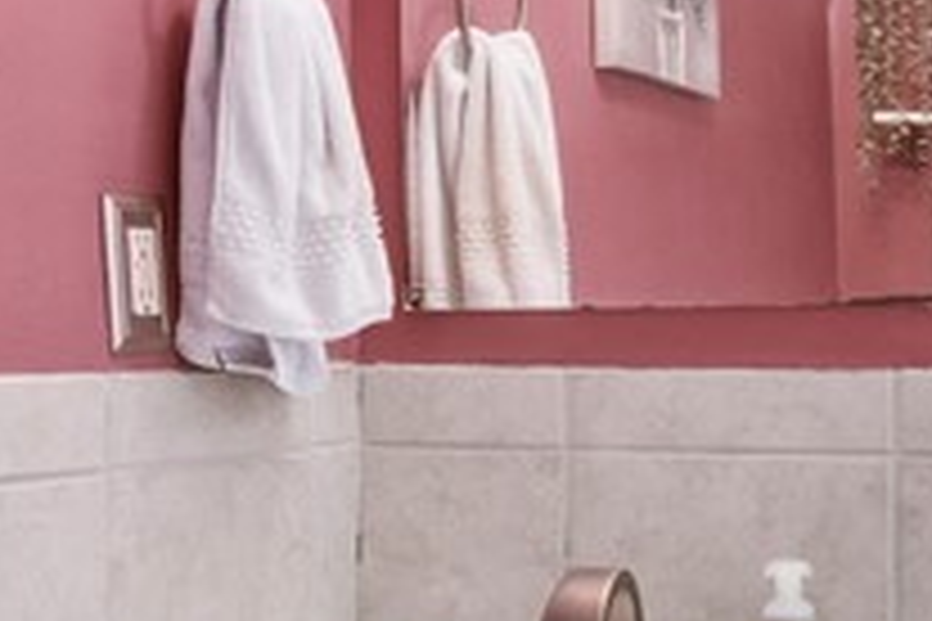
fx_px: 2174
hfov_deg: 23.6
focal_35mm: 84
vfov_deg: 16.3
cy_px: 362
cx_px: 813
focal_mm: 16
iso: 2000
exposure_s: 1/10
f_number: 9
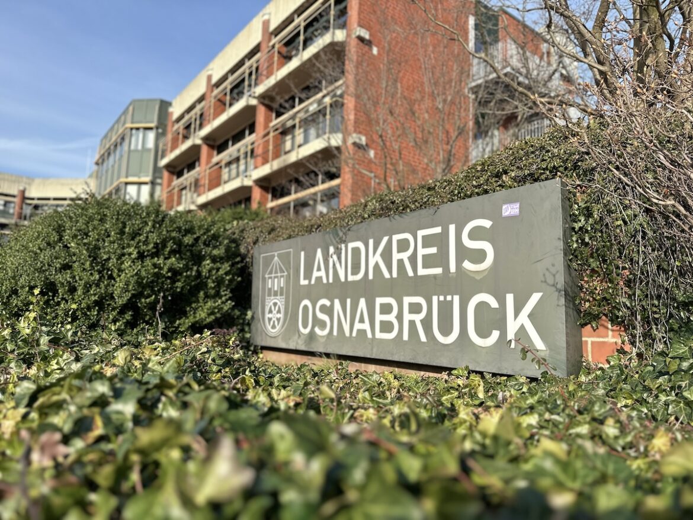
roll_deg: -2.6
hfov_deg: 71.6
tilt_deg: +6.4
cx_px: 346
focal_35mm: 24
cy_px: 260
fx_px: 481
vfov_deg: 56.8
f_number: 1.78
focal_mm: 6.86
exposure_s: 1/3861
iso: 80
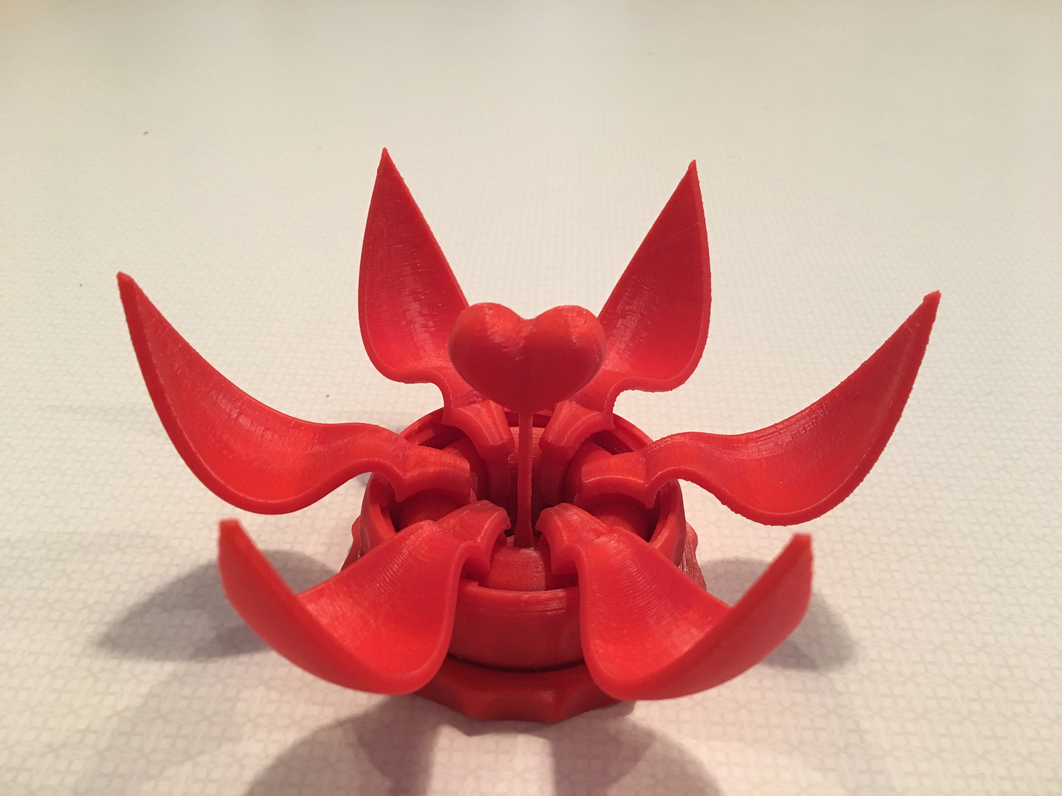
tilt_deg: -36.4
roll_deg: -0.6
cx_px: 531
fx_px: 890
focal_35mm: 29
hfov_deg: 61.7
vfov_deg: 48.2
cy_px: 398
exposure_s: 1/30
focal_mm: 4.15
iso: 125
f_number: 2.2
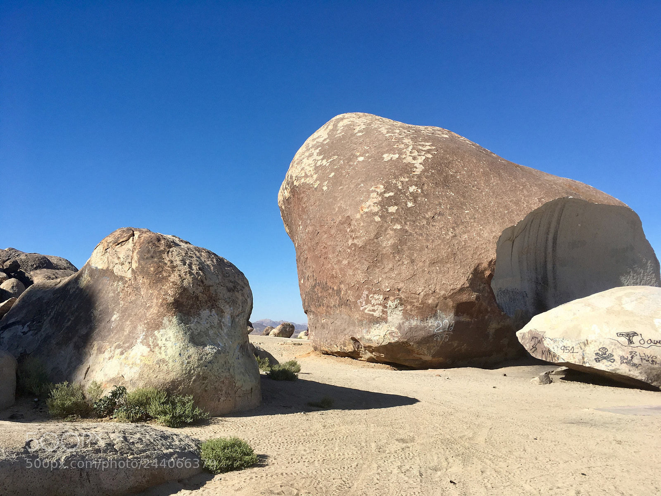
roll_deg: +0.2
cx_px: 330
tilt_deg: +8.3
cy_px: 248
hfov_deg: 61.7
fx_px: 554
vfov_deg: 48.2
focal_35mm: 29
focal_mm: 4.15
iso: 25
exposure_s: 1/1923
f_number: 2.2
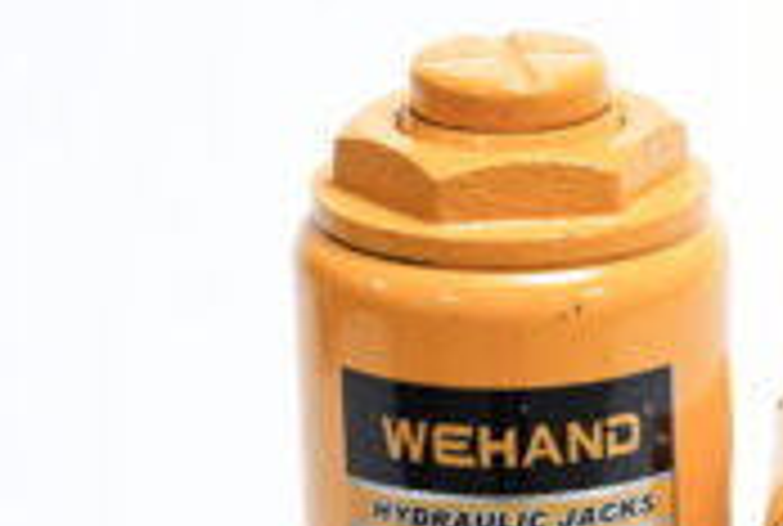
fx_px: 5430
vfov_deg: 5.5
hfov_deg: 8.2
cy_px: 674
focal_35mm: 249
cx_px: 774
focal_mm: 62
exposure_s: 1/250
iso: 3200
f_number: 8
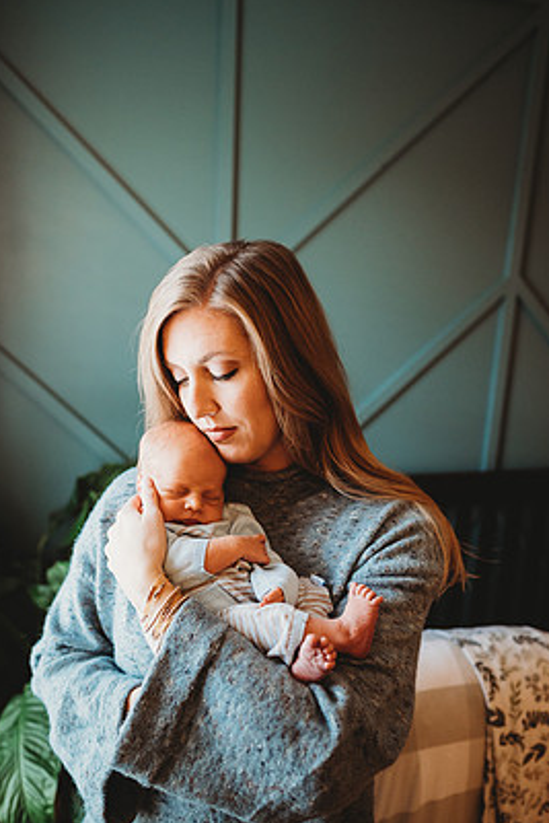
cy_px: 453
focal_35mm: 27
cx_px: 247
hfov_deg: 47.9
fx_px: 617
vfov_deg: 67.2
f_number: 2.2
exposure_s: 1/160
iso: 1000
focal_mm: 24
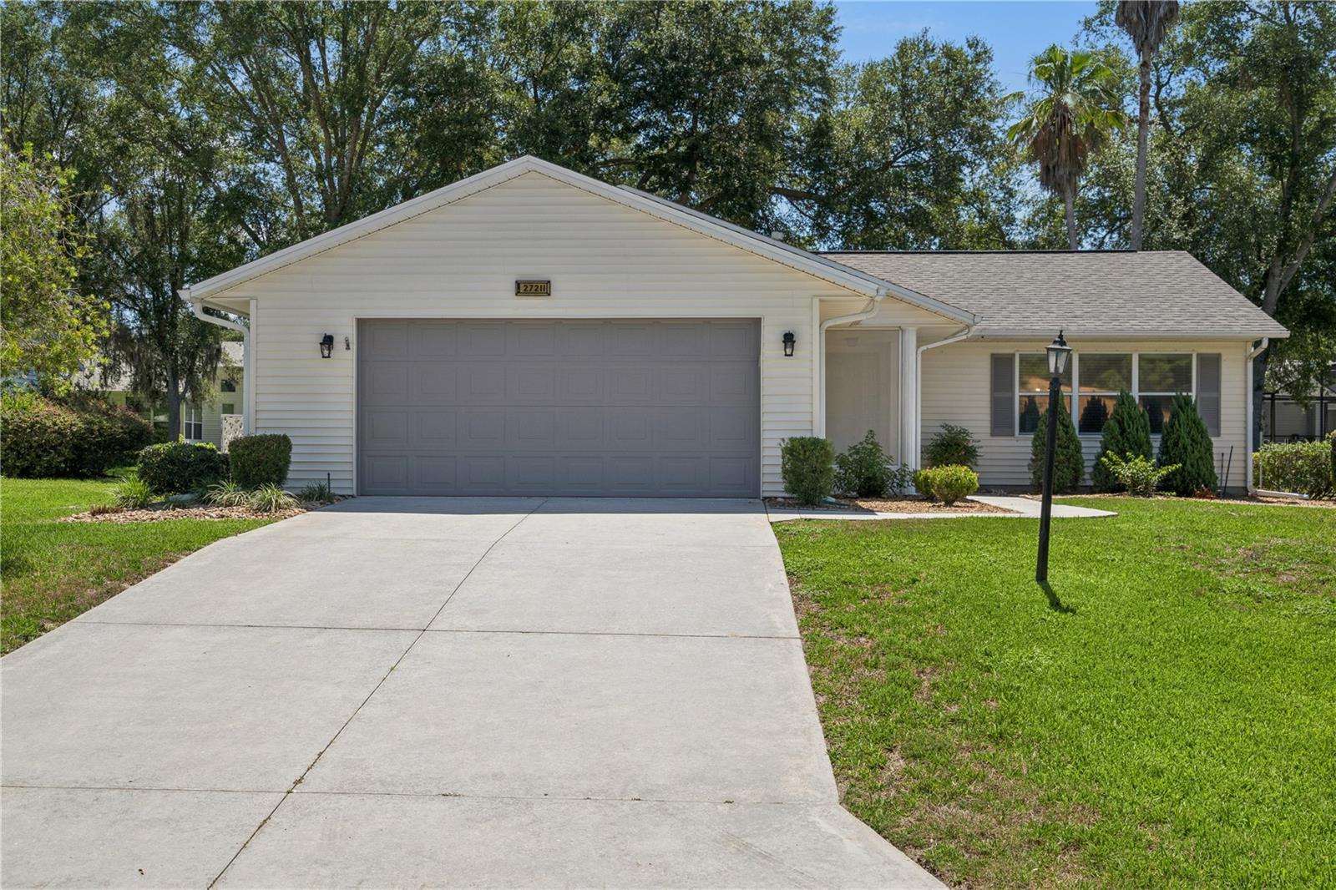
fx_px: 1299
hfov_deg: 54.4
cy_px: 445
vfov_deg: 37.8
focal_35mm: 35
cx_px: 668
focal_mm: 35
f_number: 9
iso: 400
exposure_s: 1/1000
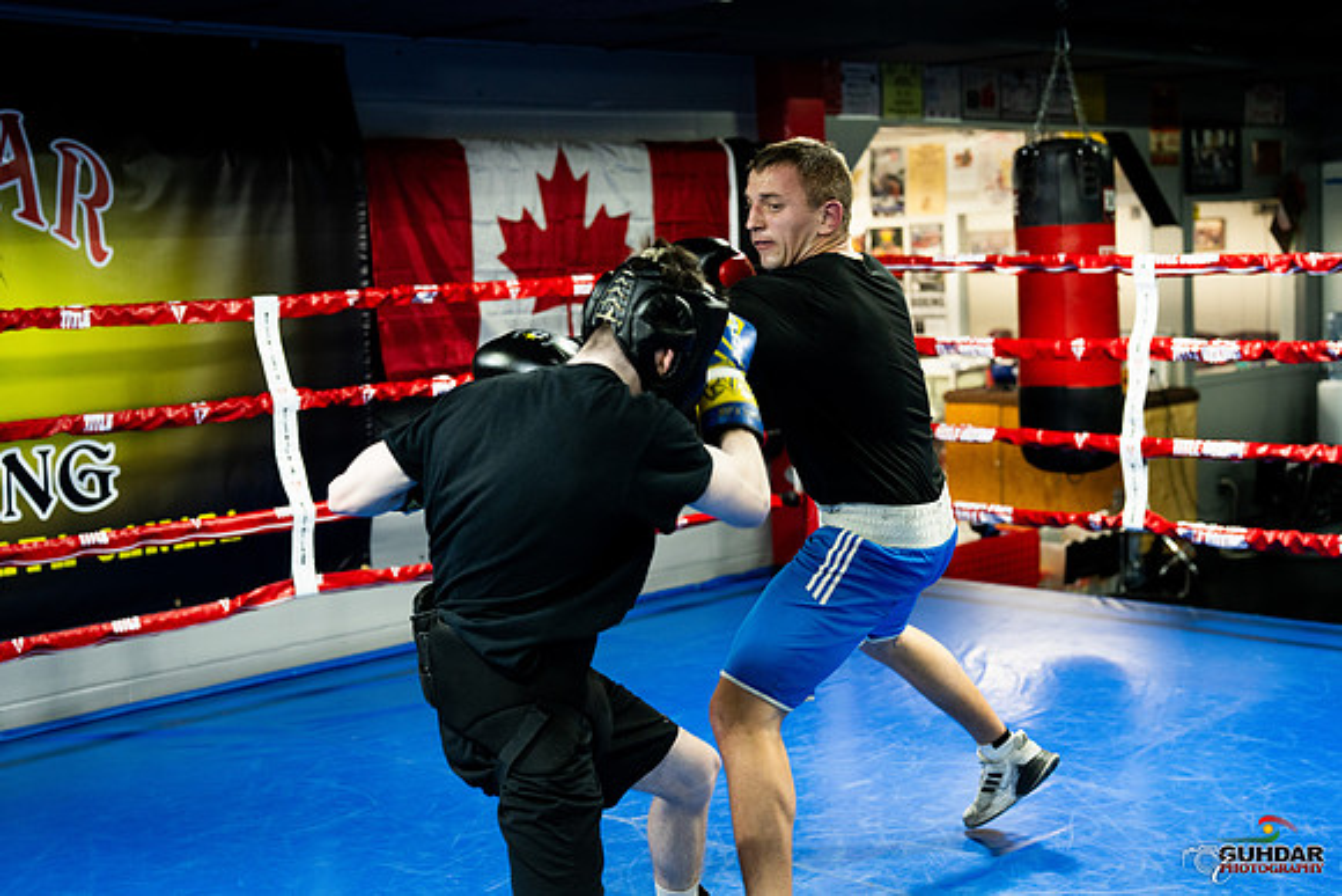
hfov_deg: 37.7
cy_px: 448
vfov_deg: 25.7
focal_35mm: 53
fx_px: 1966
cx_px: 671
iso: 2000
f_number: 2.5
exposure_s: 1/400
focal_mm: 50
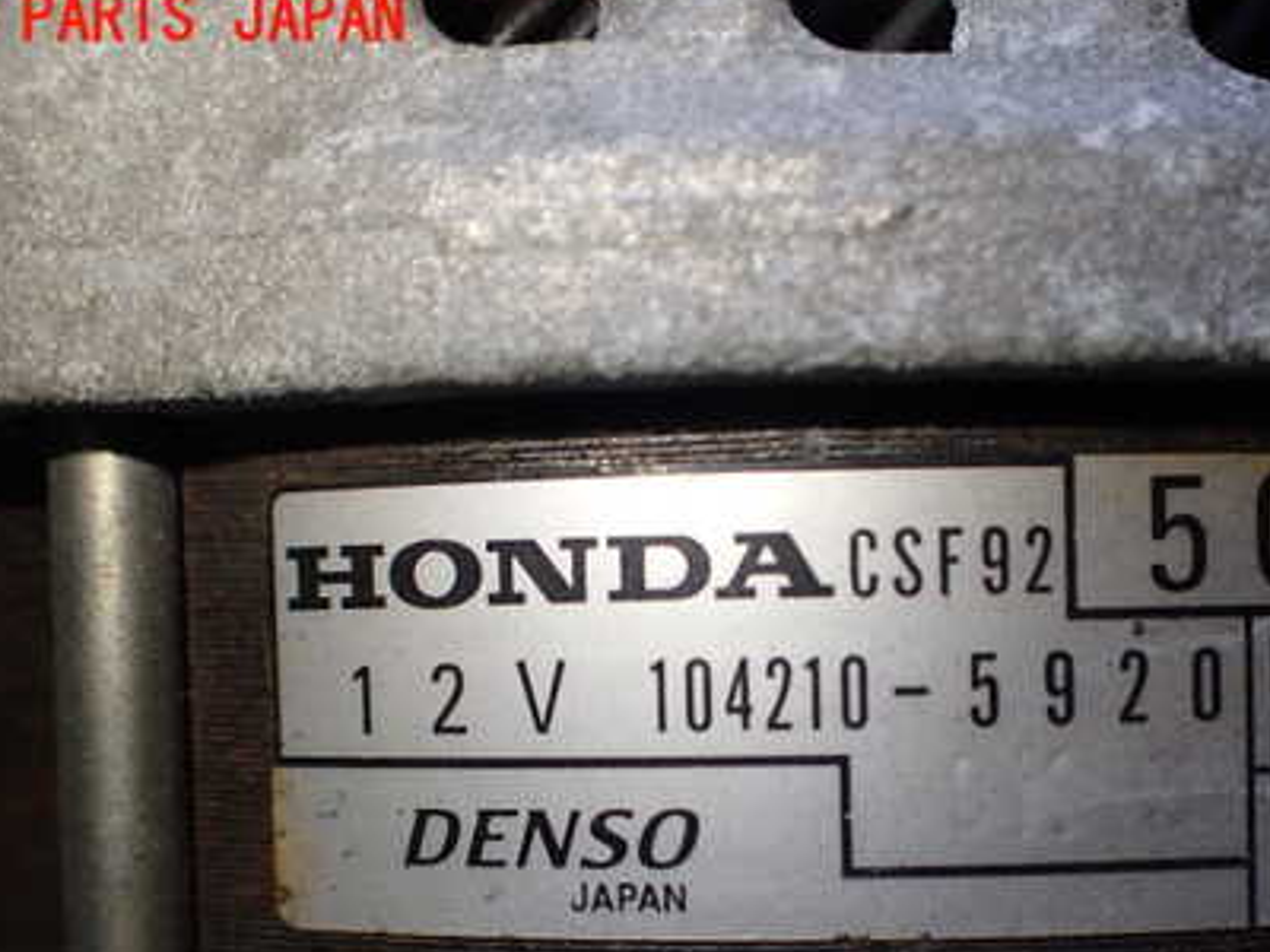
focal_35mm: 45
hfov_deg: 41.8
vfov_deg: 31.7
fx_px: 1651
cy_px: 695
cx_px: 781
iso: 100
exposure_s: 1/160
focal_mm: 5.4
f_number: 2.3
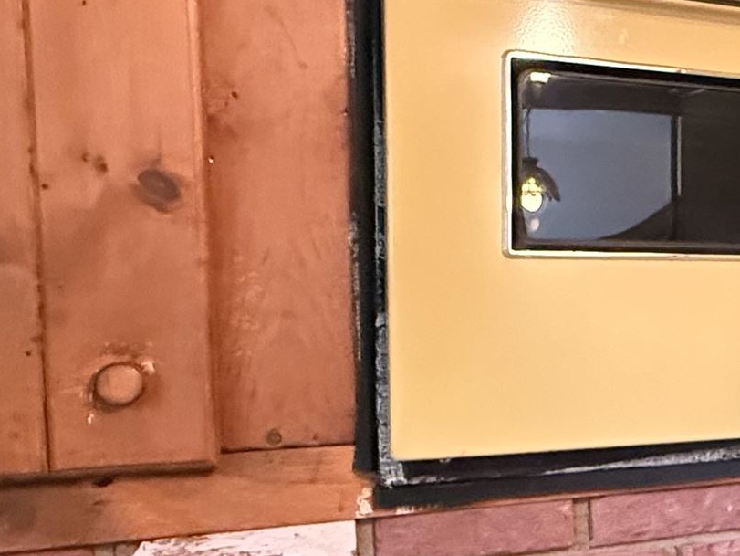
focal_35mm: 53
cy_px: 342
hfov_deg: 31.0
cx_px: 870
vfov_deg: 27.5
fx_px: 1134
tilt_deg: -4.8
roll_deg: -1.1
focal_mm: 2.22
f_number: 2.2
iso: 1250
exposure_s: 1/40
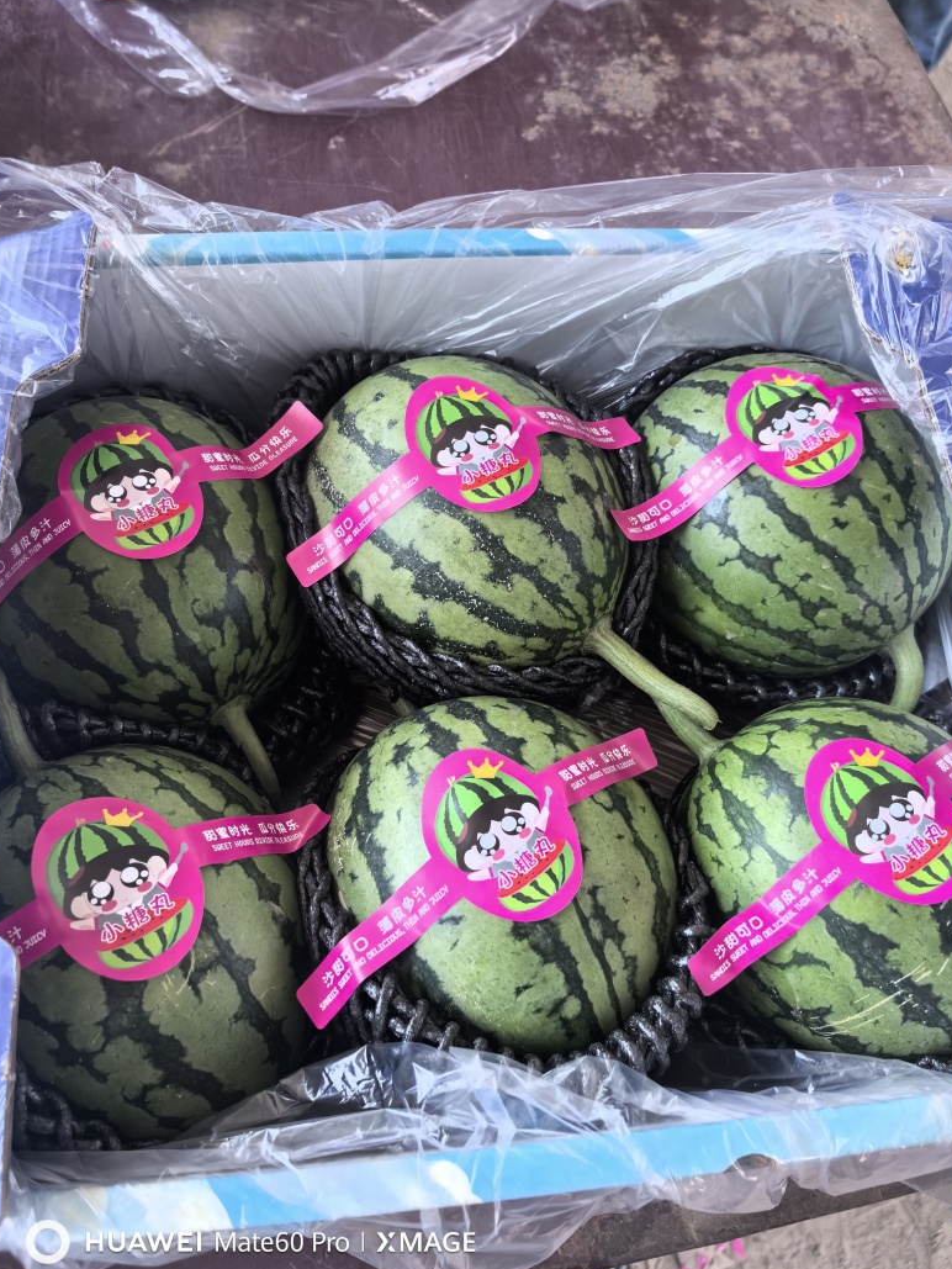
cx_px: 475
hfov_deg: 49.8
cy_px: 633
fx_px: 1027
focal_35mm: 28
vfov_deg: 63.4
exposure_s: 1/223
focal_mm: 5.75
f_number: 2
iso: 50
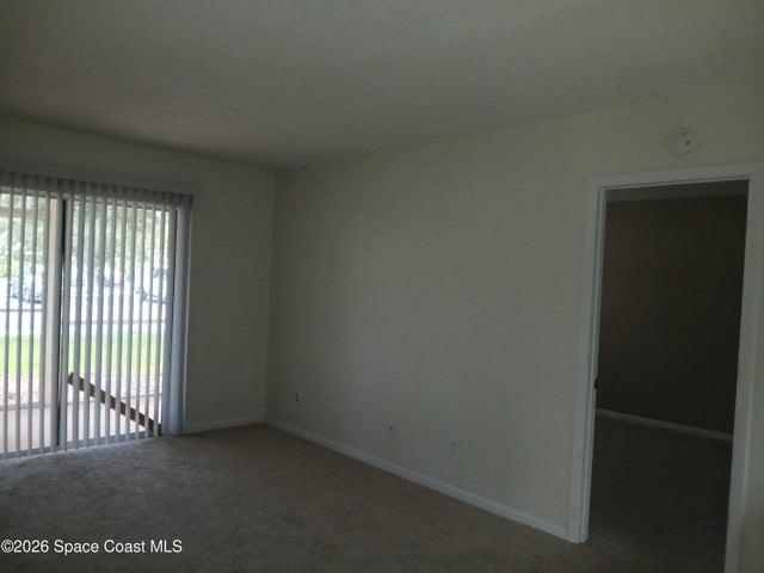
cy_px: 286
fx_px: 574
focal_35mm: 26
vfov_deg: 53.1
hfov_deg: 67.3
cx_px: 382
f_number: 1.8
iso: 250
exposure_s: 1/33.3
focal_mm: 3.98
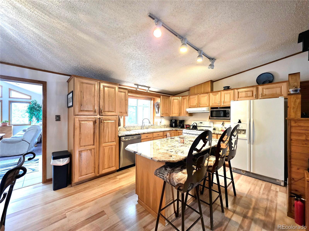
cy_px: 116
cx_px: 154
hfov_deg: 106.2
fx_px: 116
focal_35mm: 13
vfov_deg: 89.9
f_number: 1.9
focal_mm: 2.2
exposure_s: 1/60.2
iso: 160
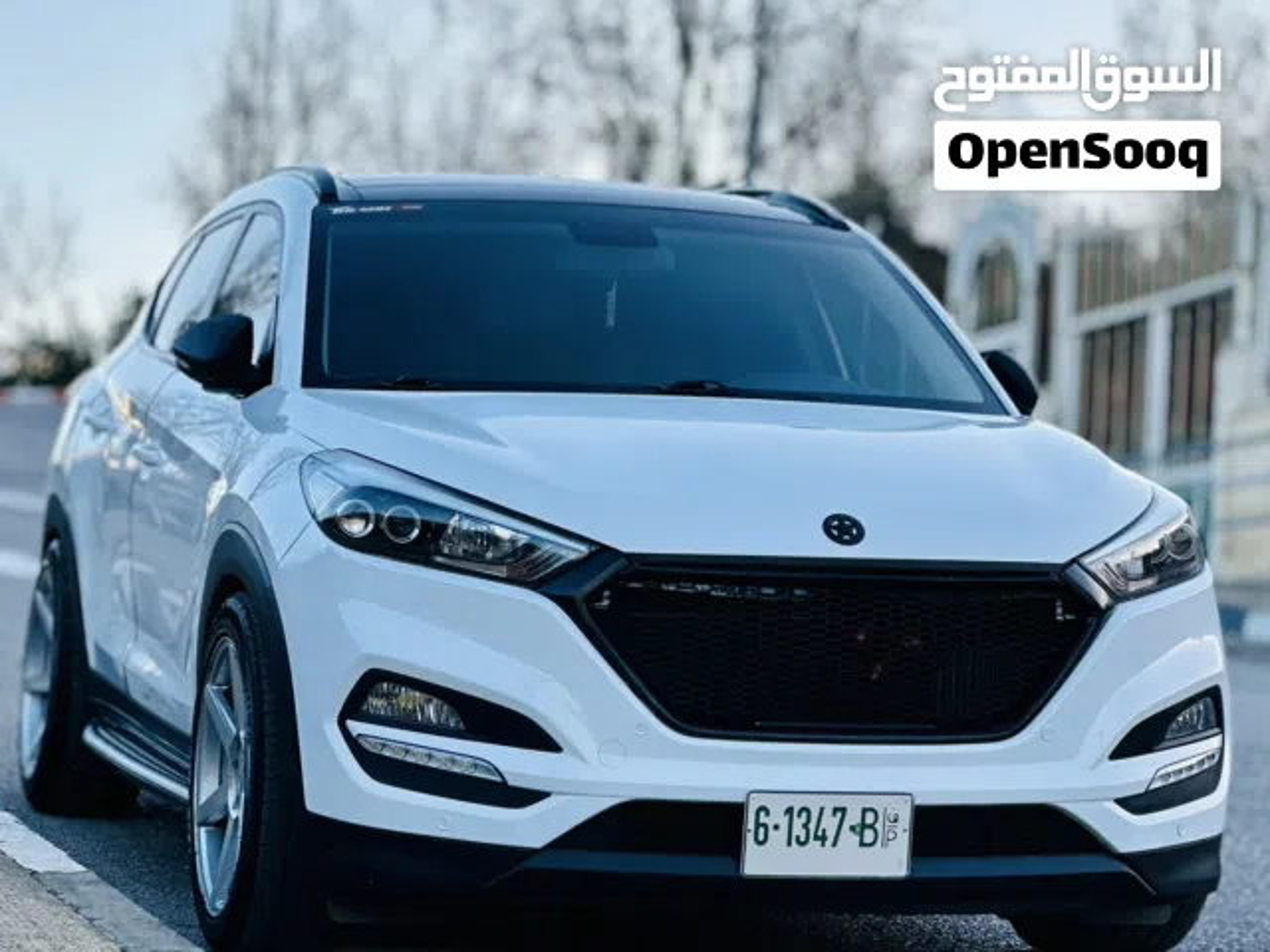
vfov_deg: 19.1
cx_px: 635
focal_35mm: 77
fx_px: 2825
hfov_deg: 25.3
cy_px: 476
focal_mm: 9
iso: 32
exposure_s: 1/121
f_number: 2.8
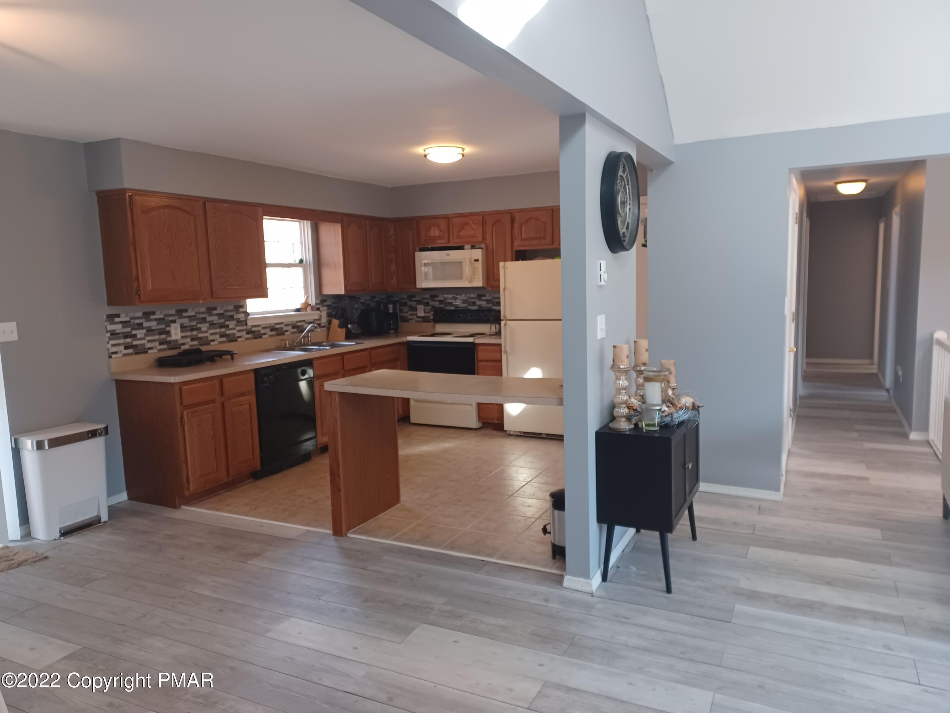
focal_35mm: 25
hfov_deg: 69.4
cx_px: 475
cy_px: 356
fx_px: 686
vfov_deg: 54.9
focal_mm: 4.6
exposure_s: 1/60
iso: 320
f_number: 1.8
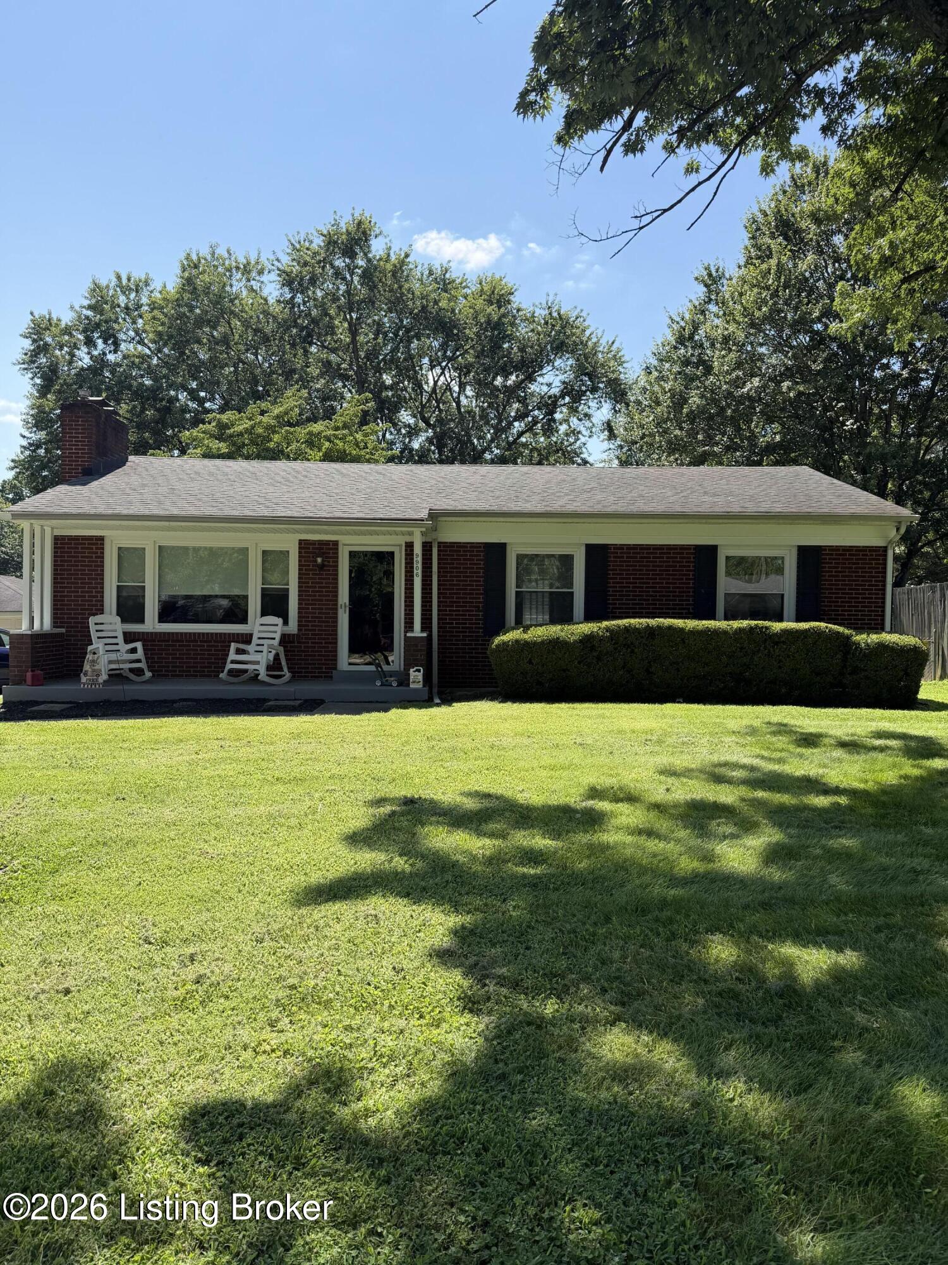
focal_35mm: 24
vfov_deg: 71.6
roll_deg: -0.9
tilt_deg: -0.3
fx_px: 876
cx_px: 474
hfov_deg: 56.8
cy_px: 632
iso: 80
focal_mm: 6.76
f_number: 1.78
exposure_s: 1/2703
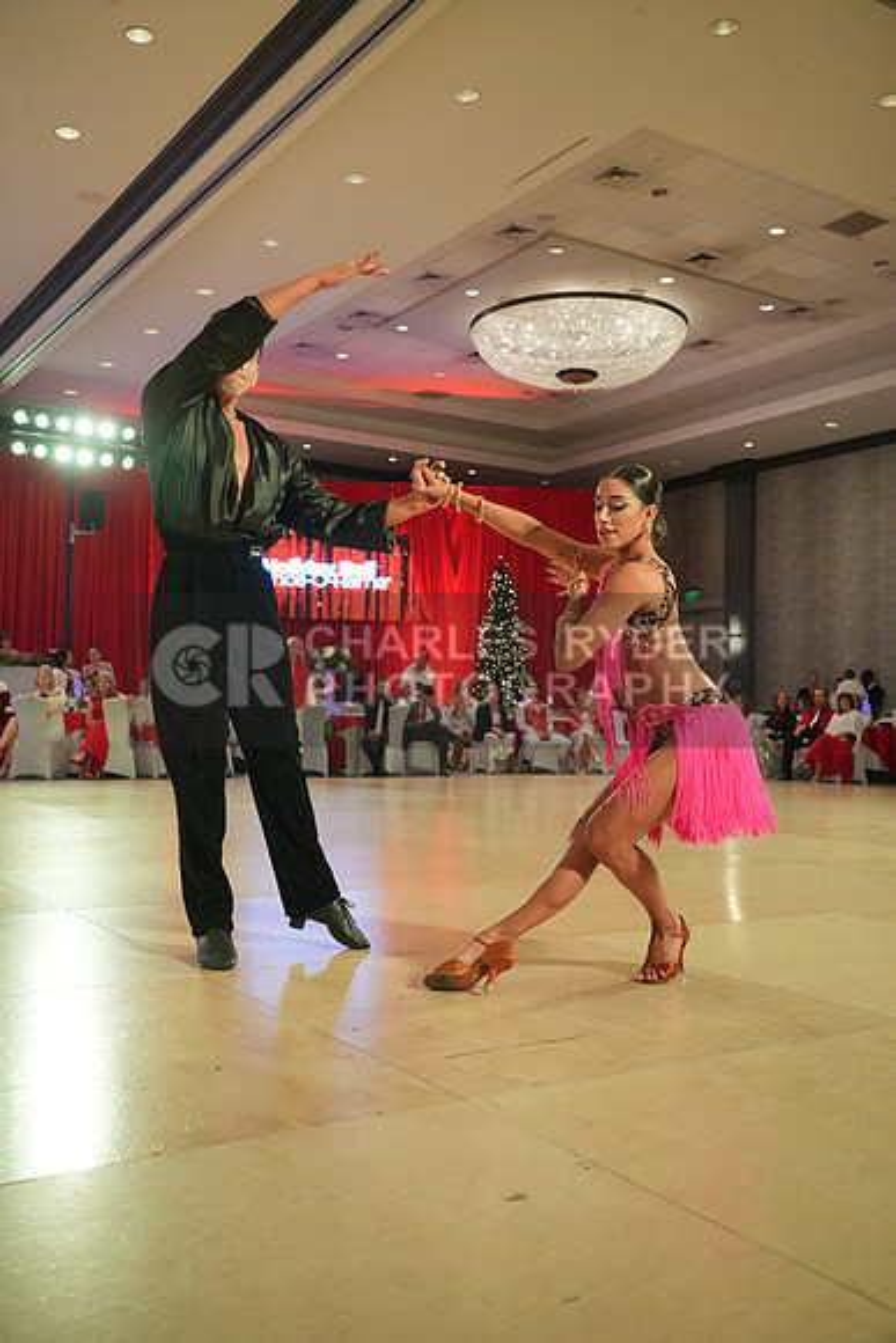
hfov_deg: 41.1
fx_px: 1194
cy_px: 672
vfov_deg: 58.7
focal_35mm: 32
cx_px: 448
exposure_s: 1/400
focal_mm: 32
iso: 4000
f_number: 4
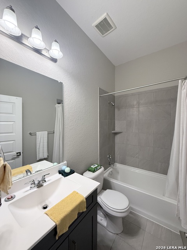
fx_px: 101
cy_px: 125
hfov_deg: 85.7
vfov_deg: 102.1
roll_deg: +0.4
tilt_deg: -1.0
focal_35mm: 14
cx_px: 94
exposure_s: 1/120
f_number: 2.2
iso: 320
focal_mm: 2.22
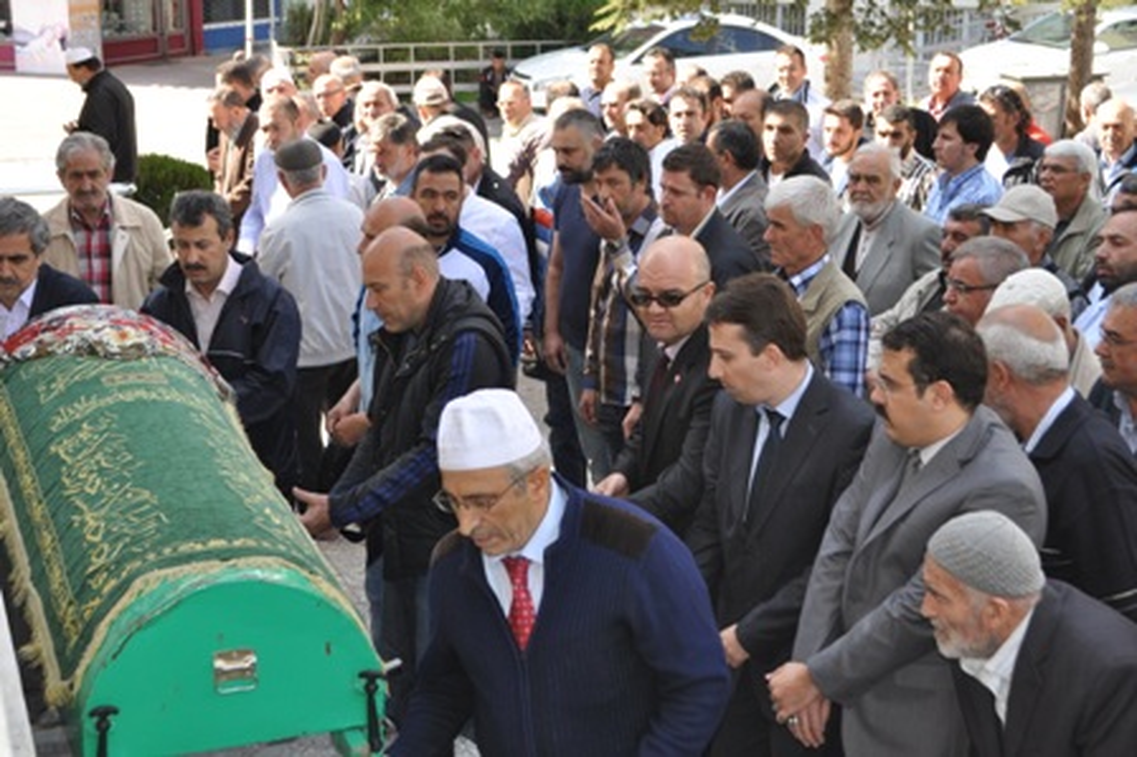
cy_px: 378
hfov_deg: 36.9
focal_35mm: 54
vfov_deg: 25.0
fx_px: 1704
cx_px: 568
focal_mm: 36
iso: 280
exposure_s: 1/200
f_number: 5
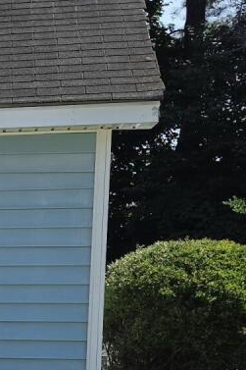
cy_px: 441
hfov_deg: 9.3
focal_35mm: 127
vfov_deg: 15.6
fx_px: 1303
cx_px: -407
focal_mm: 6.5
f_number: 1.4
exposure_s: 1/7058
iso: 64
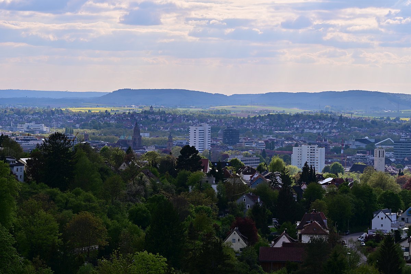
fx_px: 1541
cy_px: 137
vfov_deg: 10.2
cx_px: 206
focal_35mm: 135
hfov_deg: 15.2
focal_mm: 135
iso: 64
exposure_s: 1/250
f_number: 9
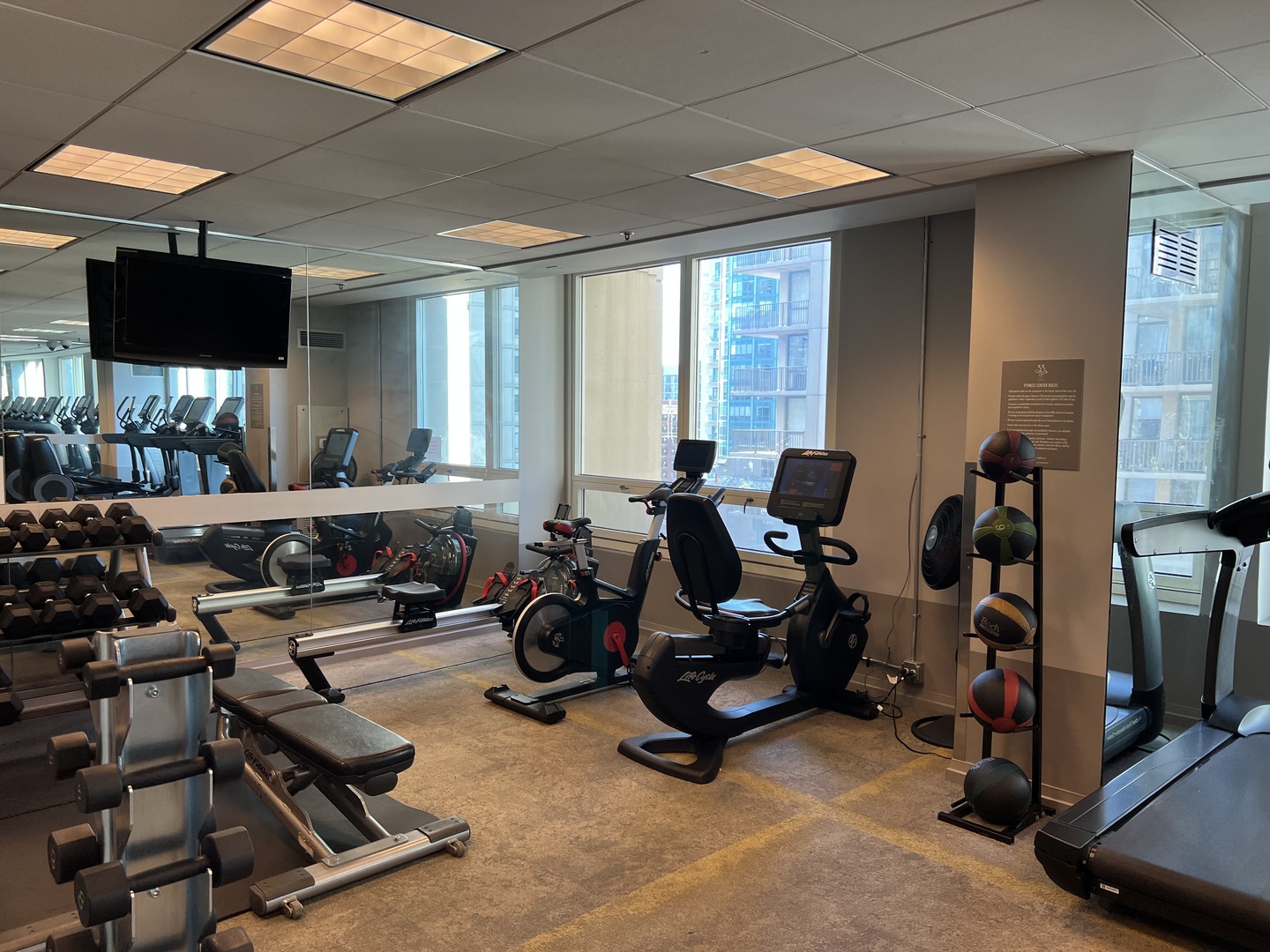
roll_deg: -0.8
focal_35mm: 26
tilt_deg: -4.0
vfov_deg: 53.1
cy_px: 476
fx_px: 954
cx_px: 635
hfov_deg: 67.3
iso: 64
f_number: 1.5
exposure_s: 1/120
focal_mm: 5.7
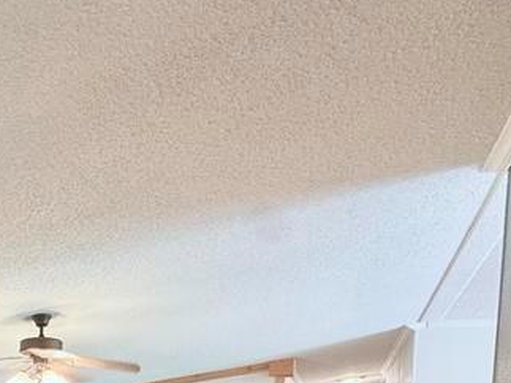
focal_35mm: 37
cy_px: 495
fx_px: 546
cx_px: -6
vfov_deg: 30.6
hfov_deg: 42.8
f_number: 2.2
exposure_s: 1/60
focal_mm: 2.22
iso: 200
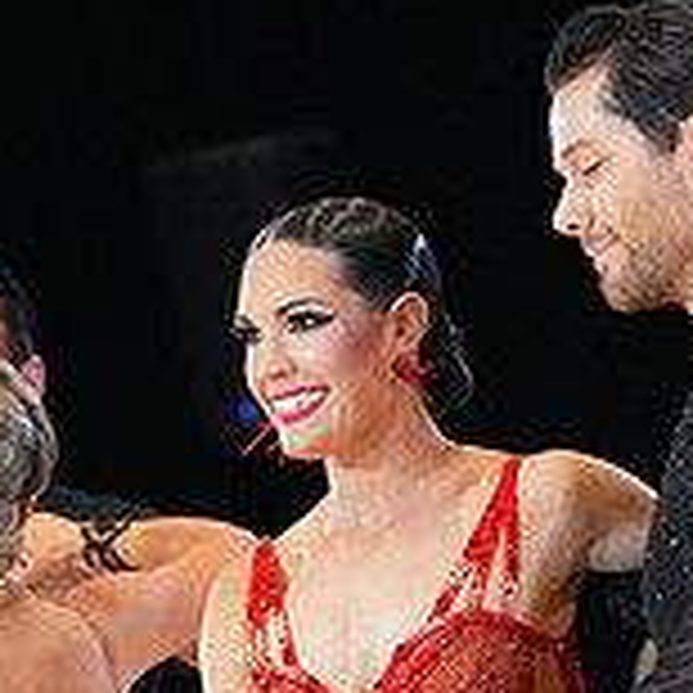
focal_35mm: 431
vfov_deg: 4.0
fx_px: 9762
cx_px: 479
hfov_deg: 4.1
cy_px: 1040
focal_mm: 135
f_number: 5
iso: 12800
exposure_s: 1/400
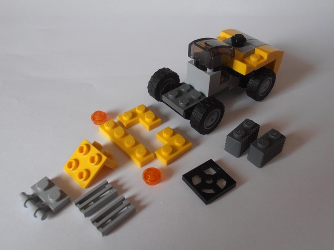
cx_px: 167
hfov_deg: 50.1
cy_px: 125
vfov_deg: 38.7
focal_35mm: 37
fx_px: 357
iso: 125
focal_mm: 6.61
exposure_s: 1/20
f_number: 3.9
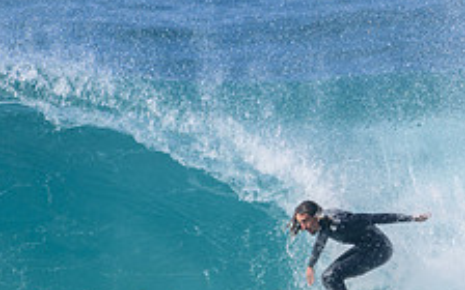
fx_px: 25041
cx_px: 353
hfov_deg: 1.1
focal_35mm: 1976
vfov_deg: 0.7
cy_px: 306
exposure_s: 1/2000
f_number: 5.6
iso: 280
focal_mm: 500
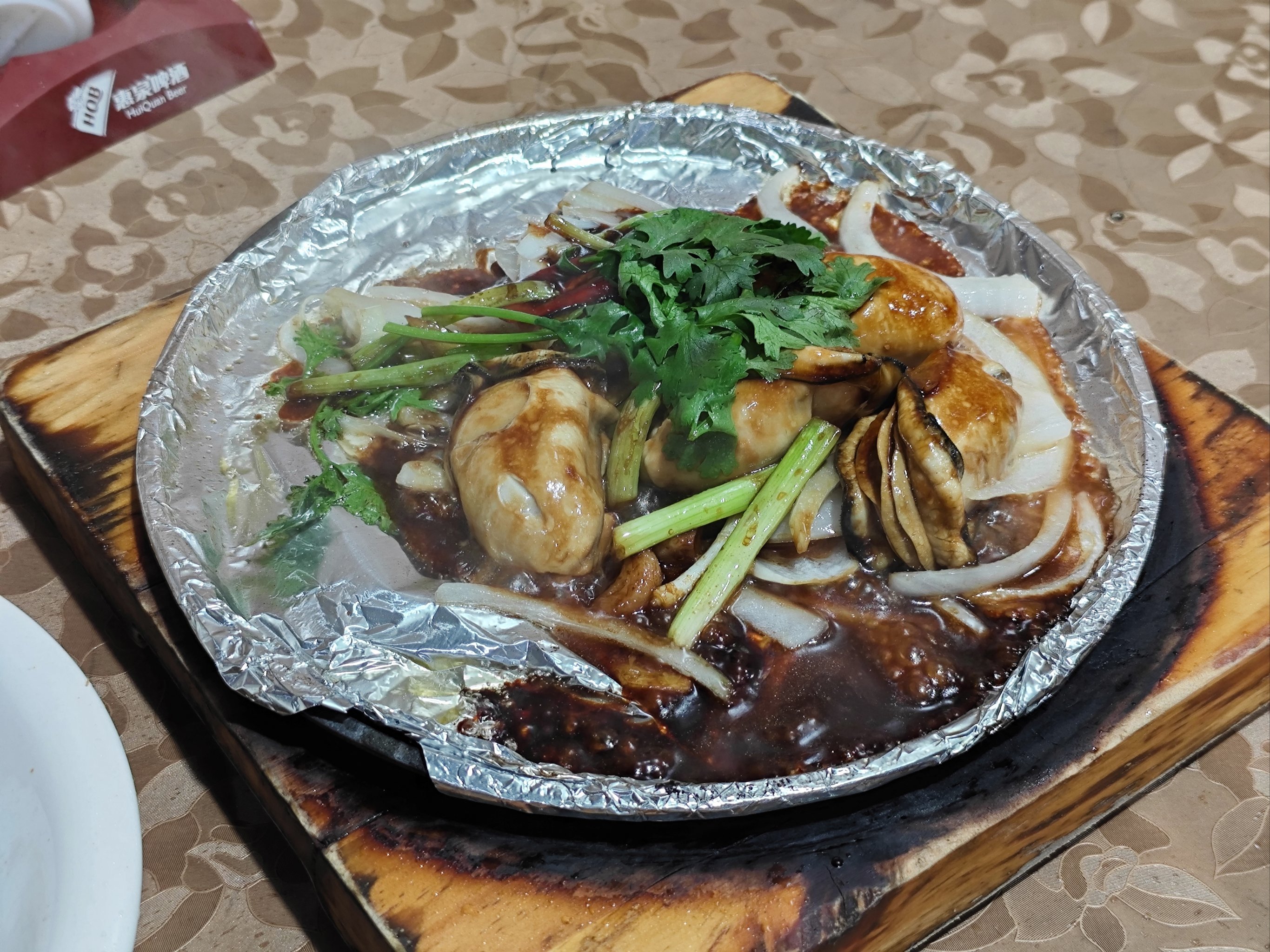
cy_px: 476
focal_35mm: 49
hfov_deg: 38.9
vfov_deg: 29.7
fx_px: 1798
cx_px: 635
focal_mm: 5.84
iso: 160
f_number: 1.6
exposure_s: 1/100
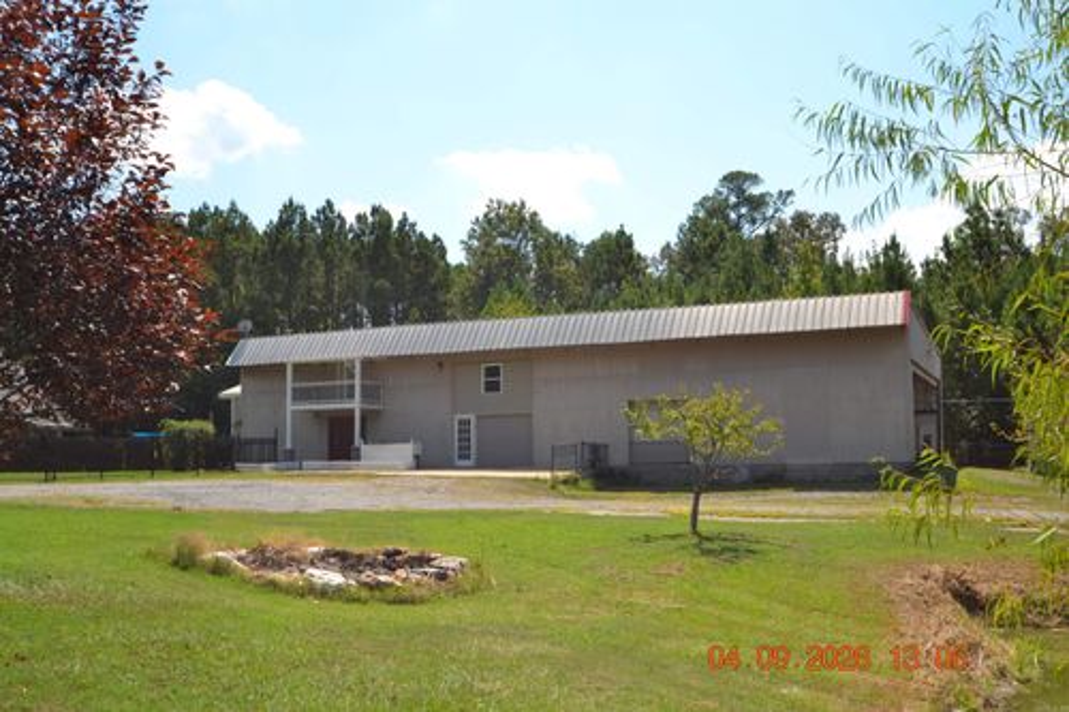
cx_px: 534
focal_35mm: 36
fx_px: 1069
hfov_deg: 53.1
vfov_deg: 36.8
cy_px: 356
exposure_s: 1/200
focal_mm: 24
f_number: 10
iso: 100
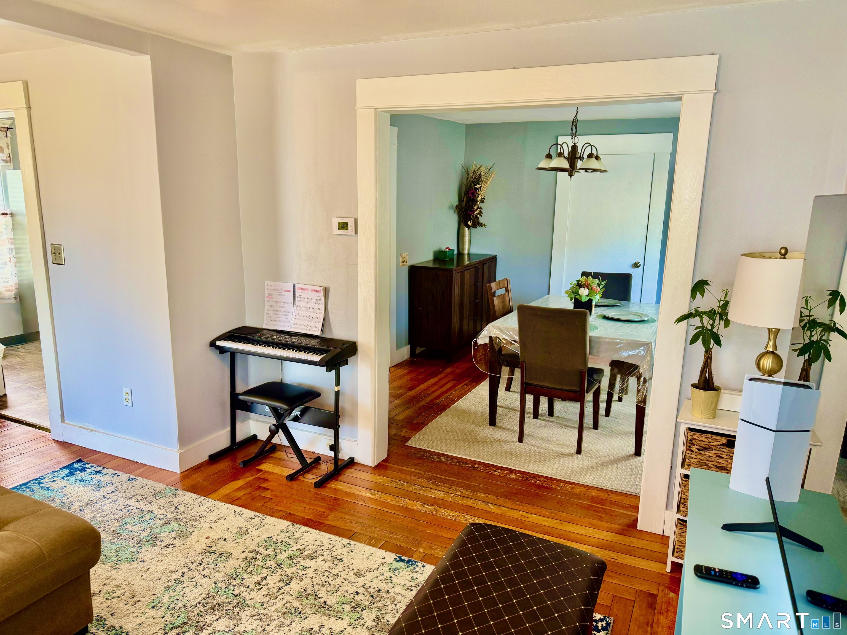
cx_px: 424
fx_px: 587
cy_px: 318
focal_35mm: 24
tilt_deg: -12.4
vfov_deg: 56.8
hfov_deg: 71.6
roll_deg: -1.3
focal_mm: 6.76
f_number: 1.78
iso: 125
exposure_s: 1/60
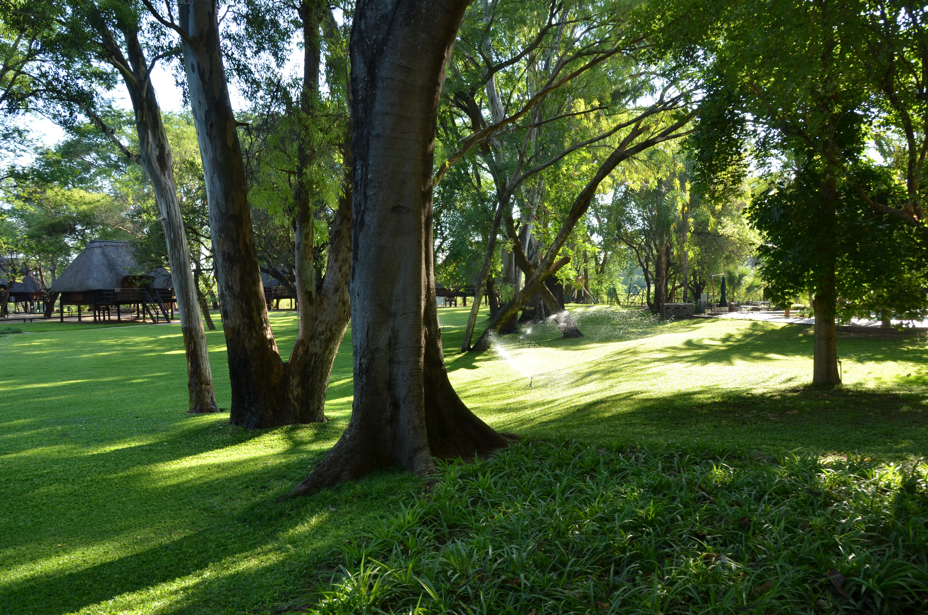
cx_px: 464
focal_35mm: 30
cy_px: 308
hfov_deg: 62.0
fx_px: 772
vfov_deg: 43.4
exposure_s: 1/125
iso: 320
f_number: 8
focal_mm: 20
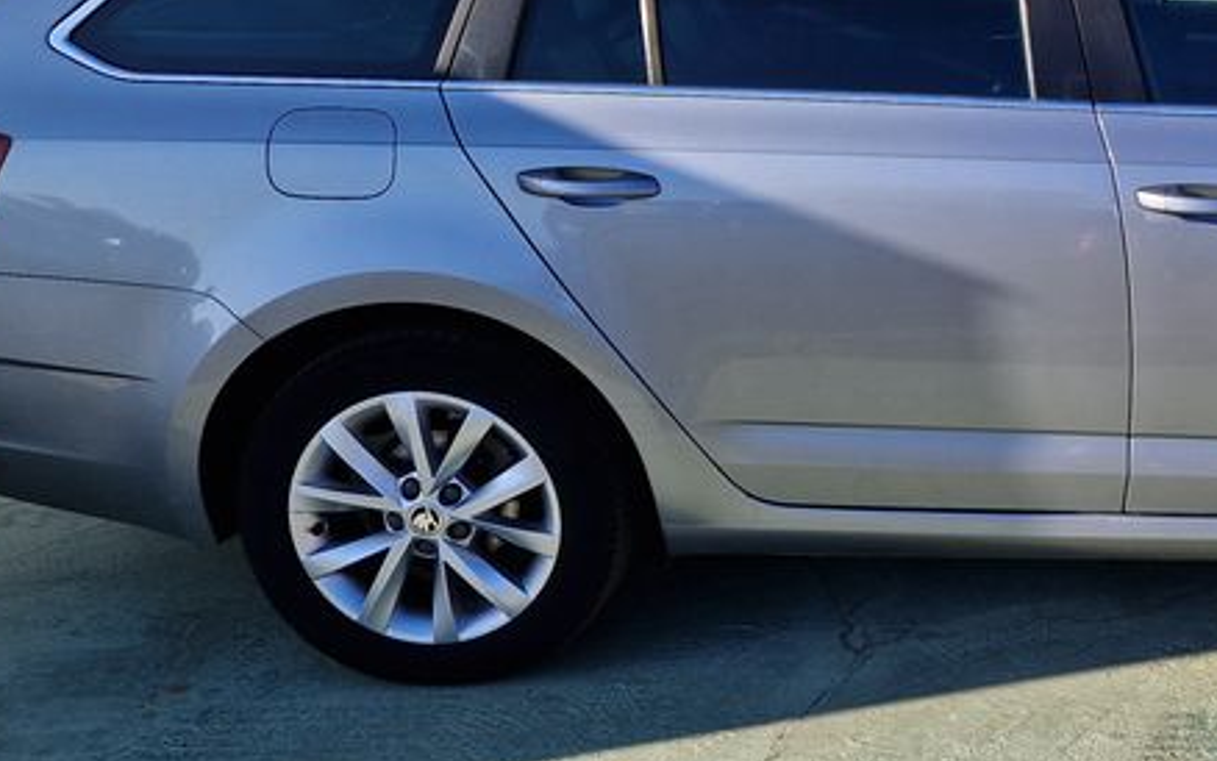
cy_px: 242
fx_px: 1891
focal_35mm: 57
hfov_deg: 32.8
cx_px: 1209
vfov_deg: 22.6
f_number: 1.8
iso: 50
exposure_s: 1/1312
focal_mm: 5.4
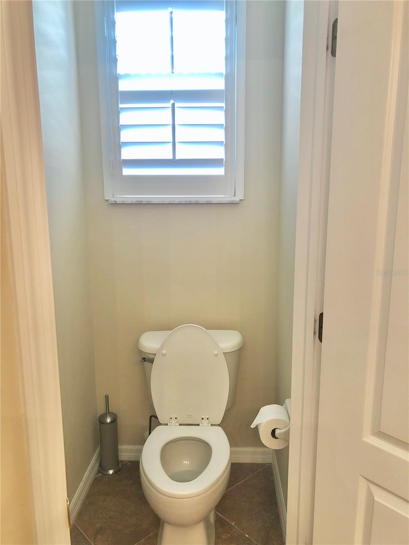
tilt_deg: -12.2
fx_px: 441
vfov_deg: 63.4
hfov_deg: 49.7
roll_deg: +0.4
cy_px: 272
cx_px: 204
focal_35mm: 28
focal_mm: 4
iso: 40
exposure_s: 1/24
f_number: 1.8
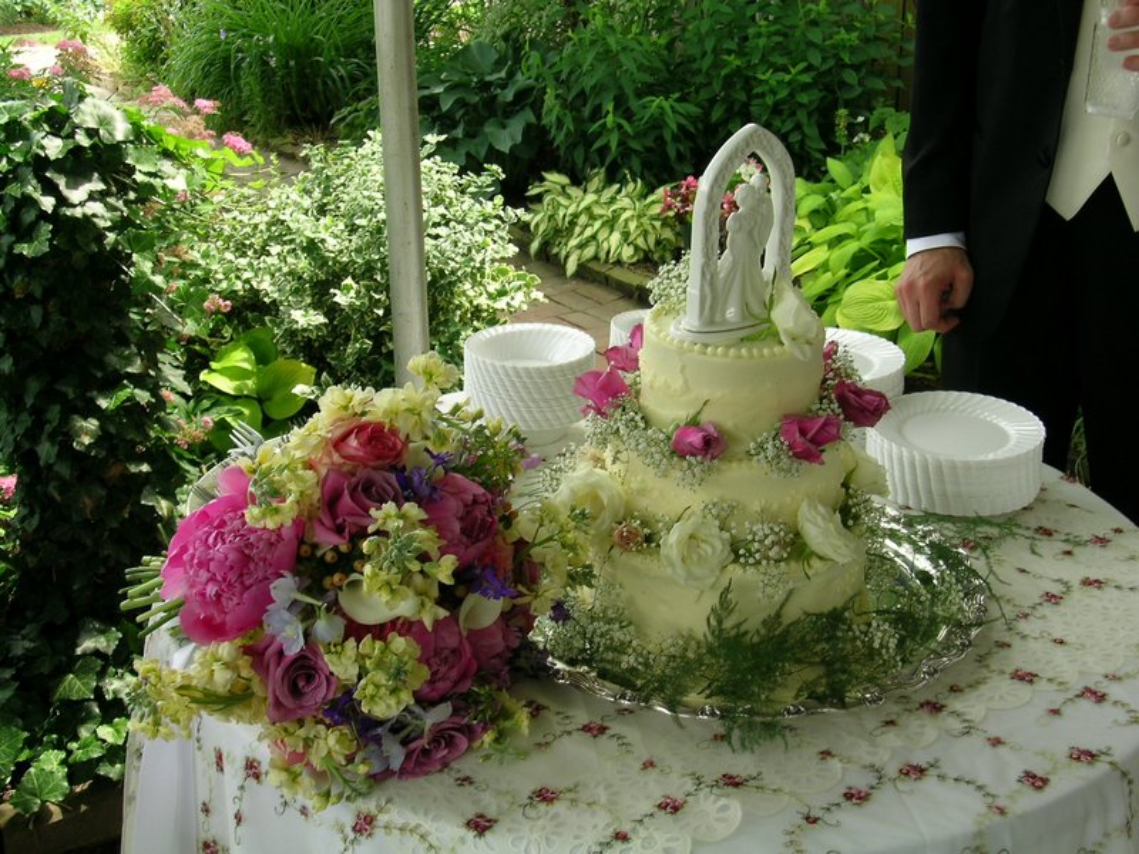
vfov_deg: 17.0
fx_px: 2863
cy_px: 427
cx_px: 570
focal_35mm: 87
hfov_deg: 22.5
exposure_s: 1/68.8
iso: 50
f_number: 4
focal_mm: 8.7
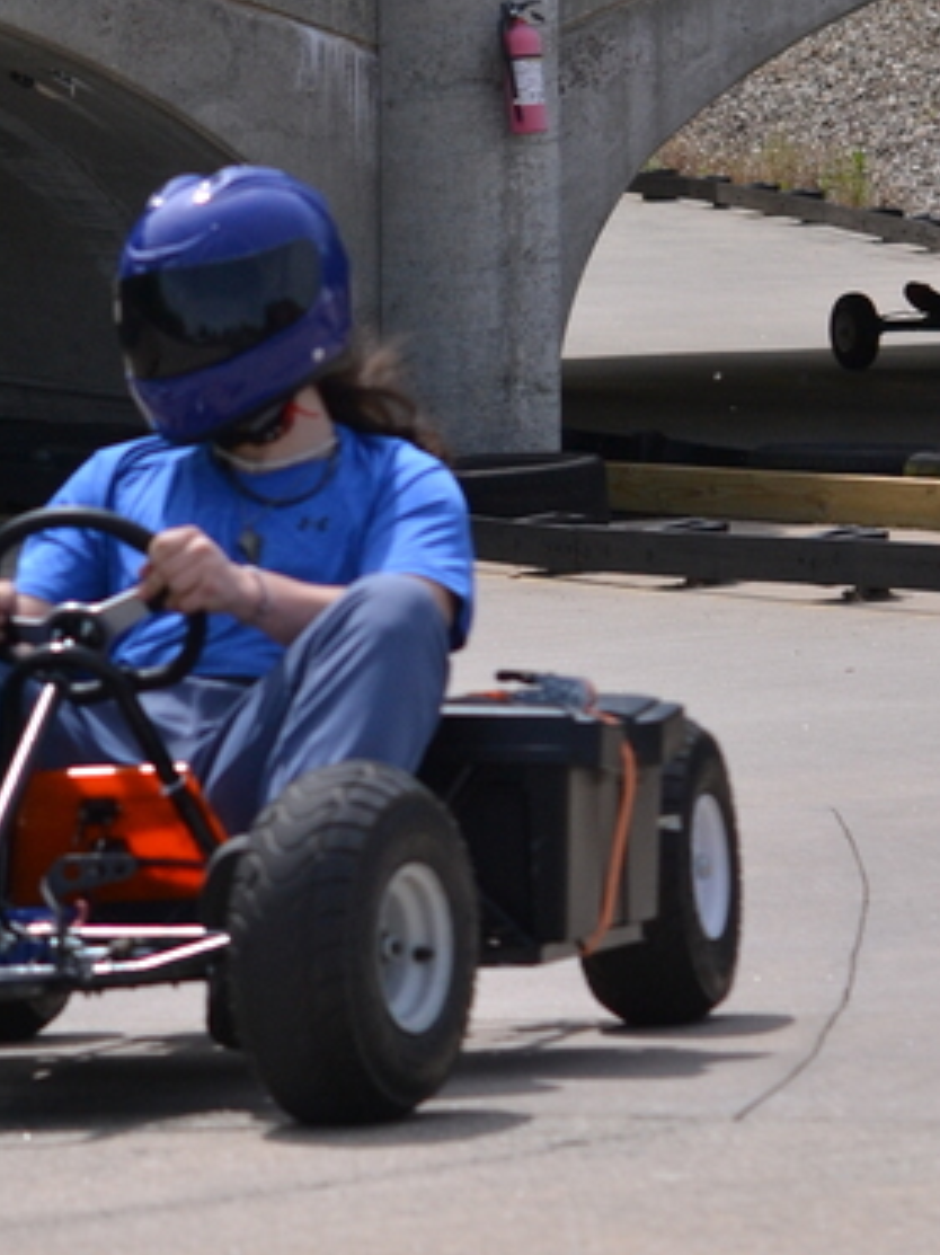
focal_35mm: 199
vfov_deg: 9.9
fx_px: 7209
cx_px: -25
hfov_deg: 7.4
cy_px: 551
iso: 280
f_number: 5
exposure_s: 1/4000
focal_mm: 50
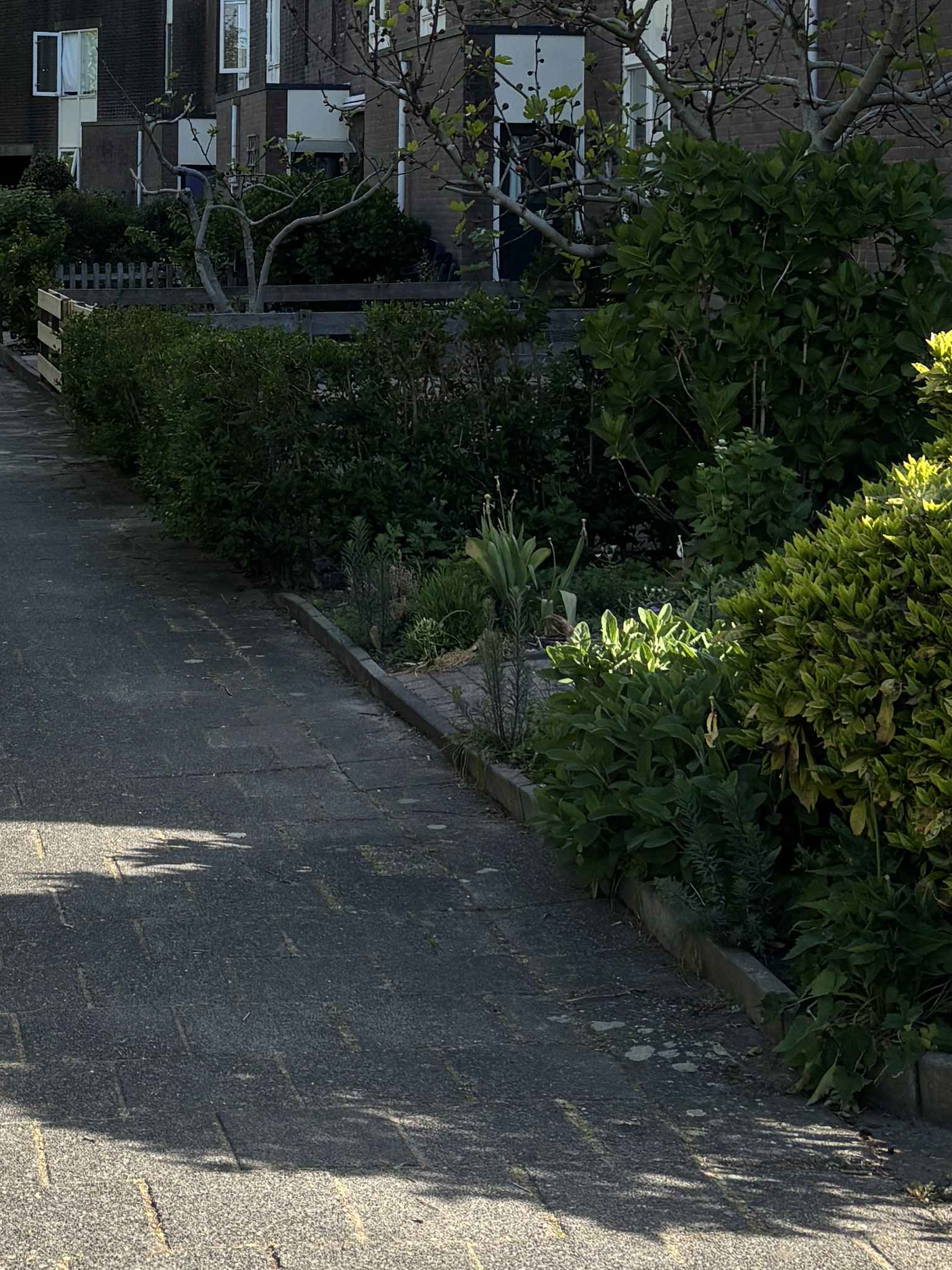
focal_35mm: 72
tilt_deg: +1.1
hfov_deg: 20.2
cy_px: 142
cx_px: 172
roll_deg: -1.0
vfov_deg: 26.2
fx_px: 2640
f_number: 1.6
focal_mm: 5.96
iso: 50
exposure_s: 1/1876
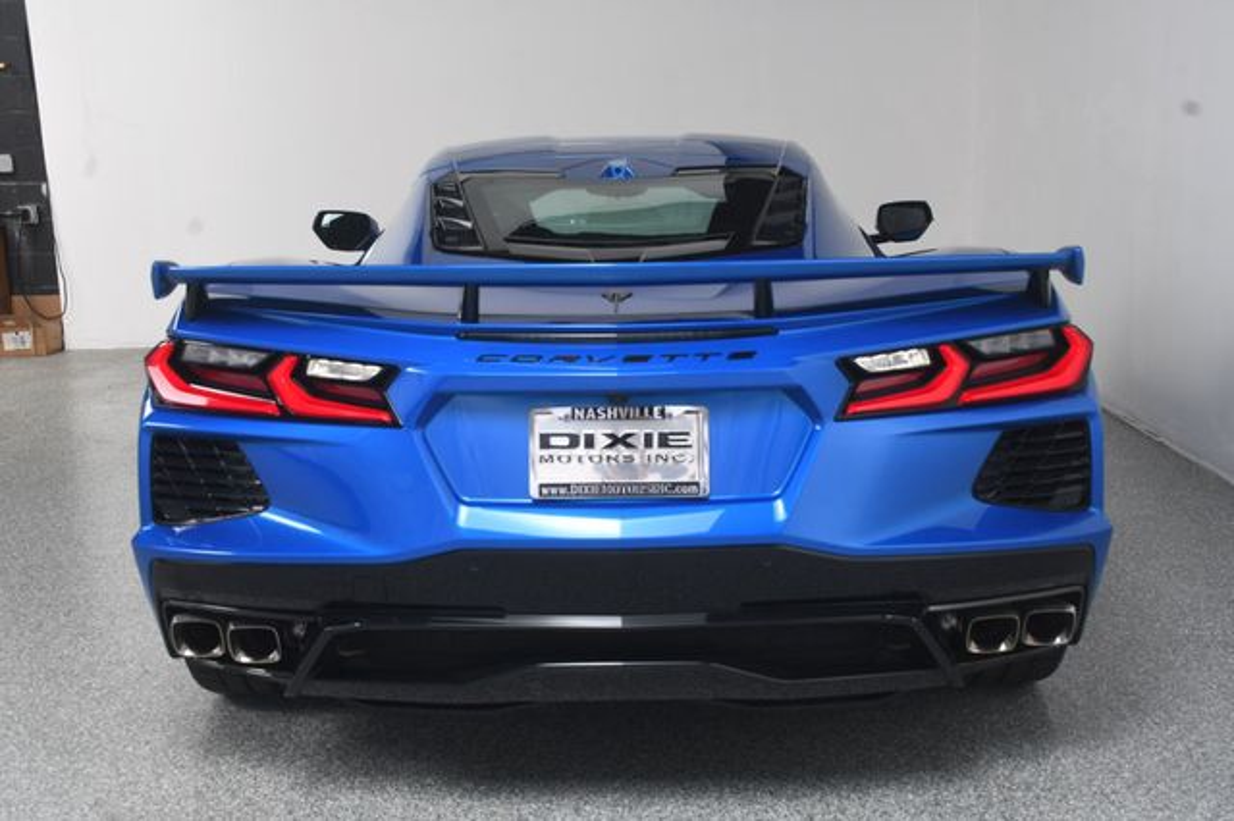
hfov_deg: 43.6
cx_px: 617
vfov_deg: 29.8
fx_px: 1542
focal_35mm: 45
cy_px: 410
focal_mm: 30
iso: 100
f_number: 9
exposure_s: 1/160
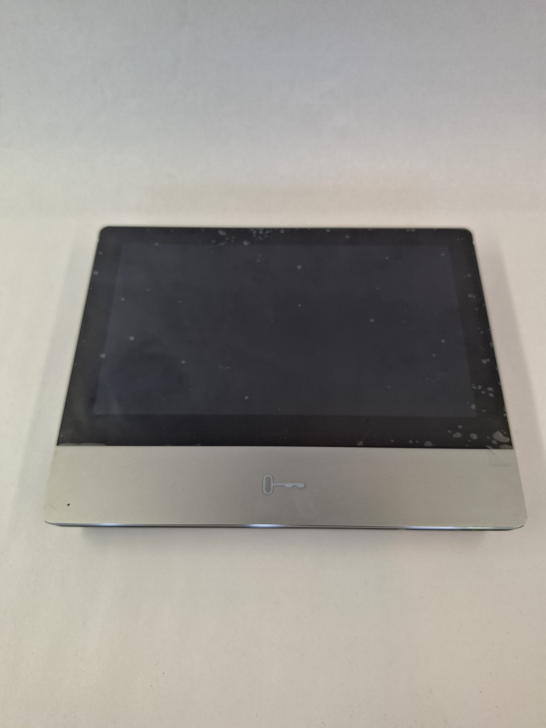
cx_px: 273
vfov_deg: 73.9
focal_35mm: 23
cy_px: 364
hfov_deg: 58.9
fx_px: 484
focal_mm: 5.54
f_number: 1.8
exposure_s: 1/100
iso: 50
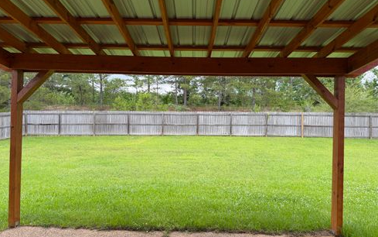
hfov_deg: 70.4
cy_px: 121
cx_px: 189
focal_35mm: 26
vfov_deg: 47.6
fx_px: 268
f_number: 1.78
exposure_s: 1/219
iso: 64
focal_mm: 6.76
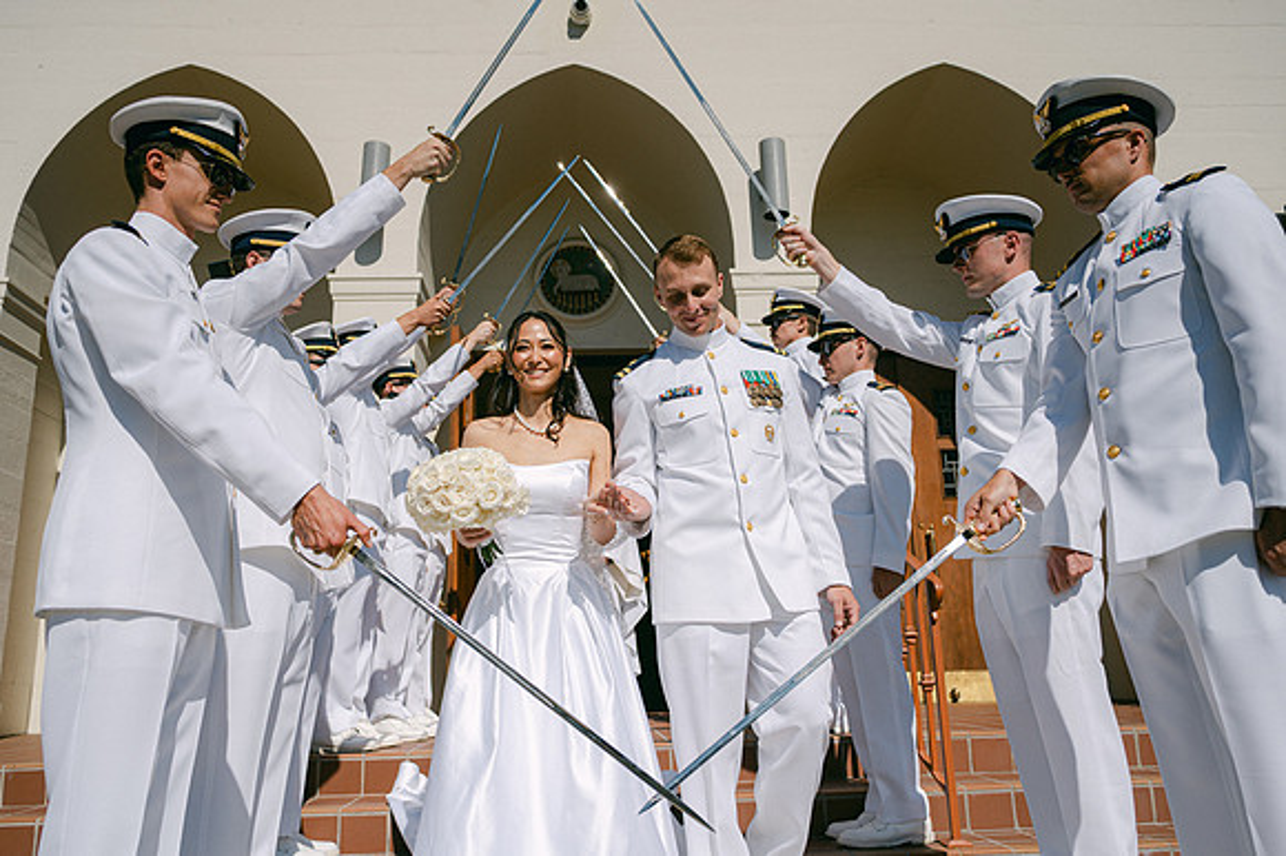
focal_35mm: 30
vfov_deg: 44.1
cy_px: 408
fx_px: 1055
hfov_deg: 62.7
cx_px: 646
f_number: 4
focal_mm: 28
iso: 100
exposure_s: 1/4000
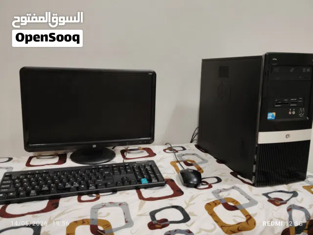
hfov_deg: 61.7
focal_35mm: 29
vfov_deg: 48.2
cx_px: 156
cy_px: 118
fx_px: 262
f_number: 1.8
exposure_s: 1/30
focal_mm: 4.25
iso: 225
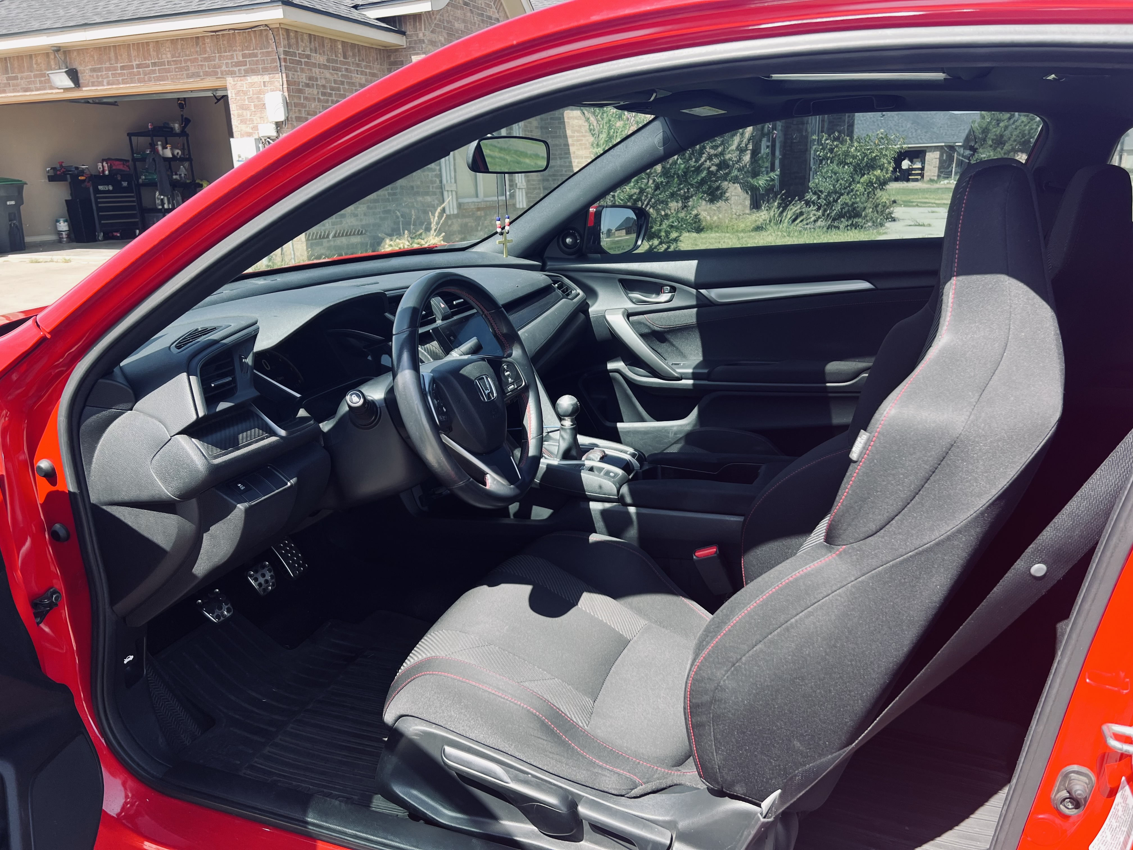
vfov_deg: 53.1
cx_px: 566
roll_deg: +1.3
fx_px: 851
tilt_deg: -16.9
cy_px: 425
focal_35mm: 26
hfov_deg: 67.3
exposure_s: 1/526
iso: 50
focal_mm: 5.7
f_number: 1.5
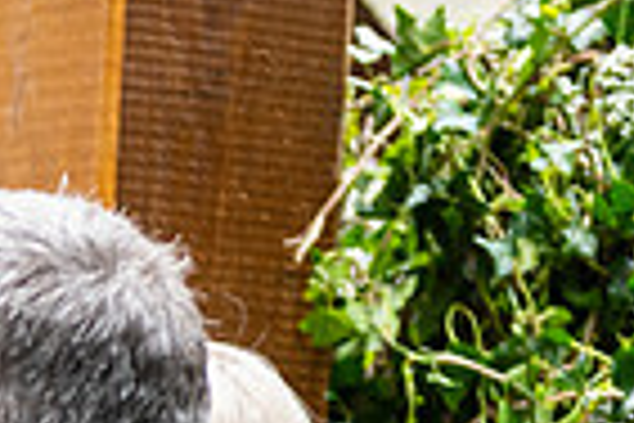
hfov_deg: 8.7
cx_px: -391
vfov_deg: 5.8
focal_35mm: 231
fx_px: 4068
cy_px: 767
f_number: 3.5
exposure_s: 1/160
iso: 400
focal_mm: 56
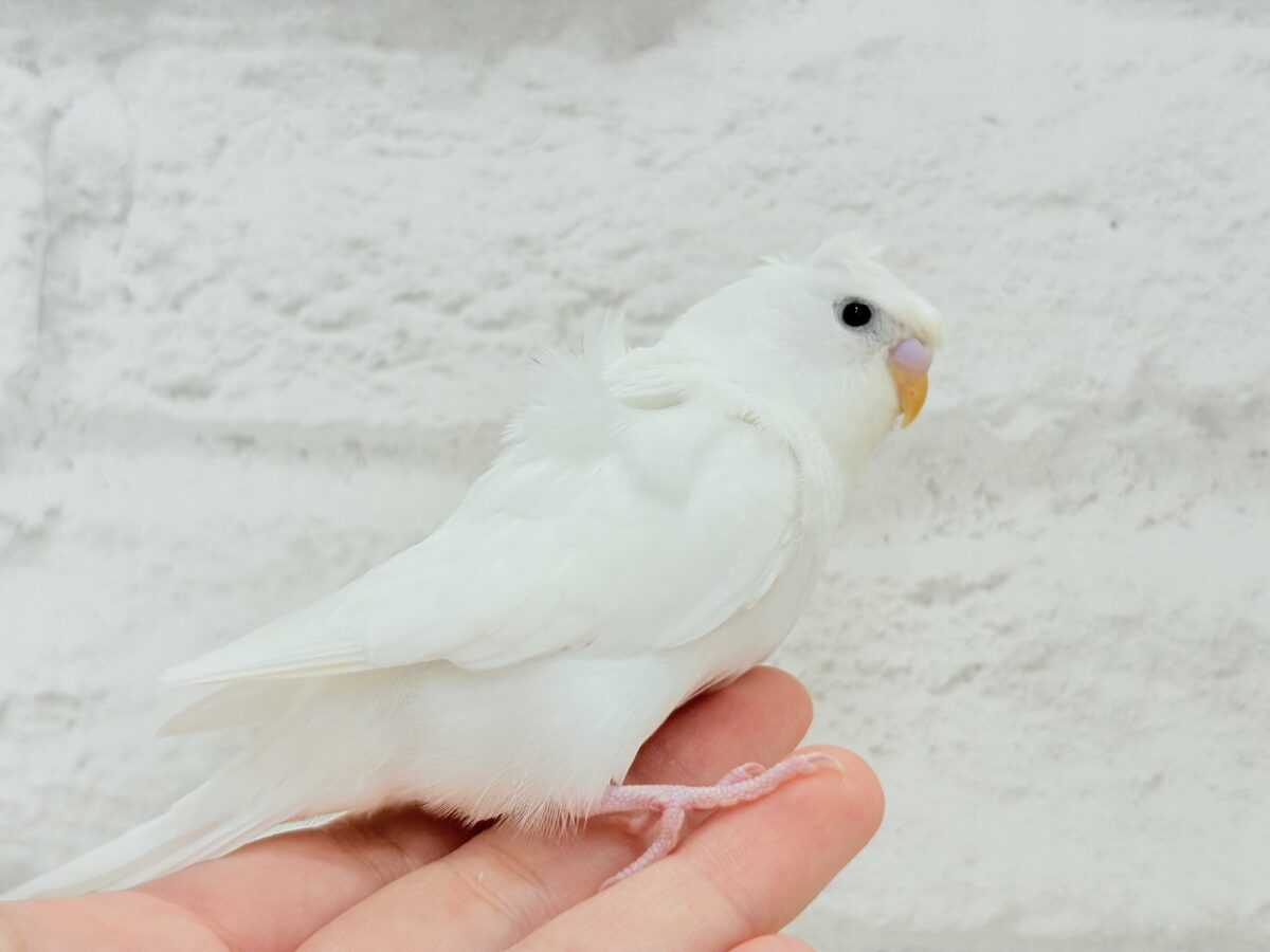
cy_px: 476
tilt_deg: +2.3
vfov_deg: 28.0
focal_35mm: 52
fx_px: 1908
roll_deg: -0.3
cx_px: 635
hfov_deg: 36.8
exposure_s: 1/100
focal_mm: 5.96
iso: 50
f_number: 1.6
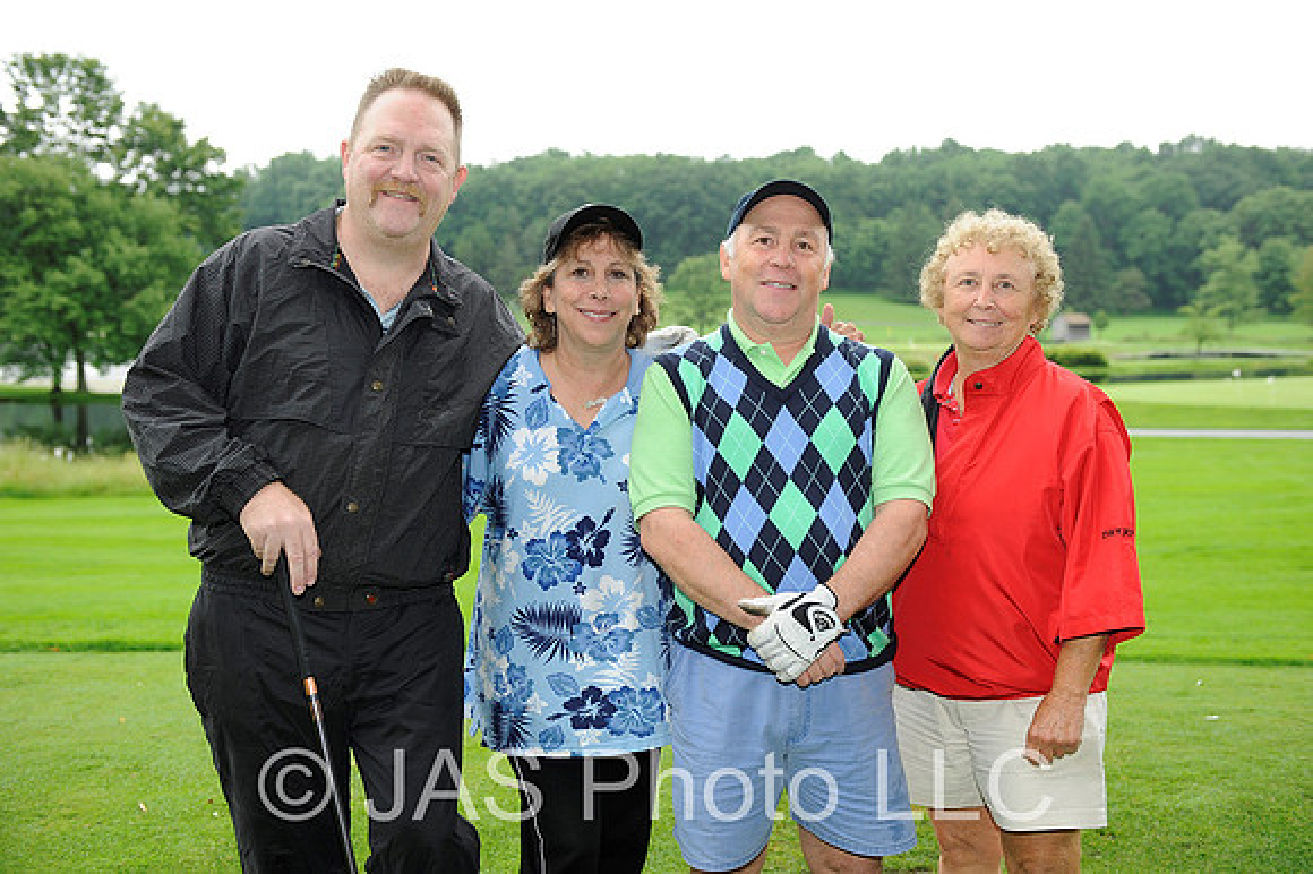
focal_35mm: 44
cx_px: 656
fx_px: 1604
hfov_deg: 44.5
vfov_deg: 30.5
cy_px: 437
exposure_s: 1/80
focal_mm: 44
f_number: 4
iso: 400
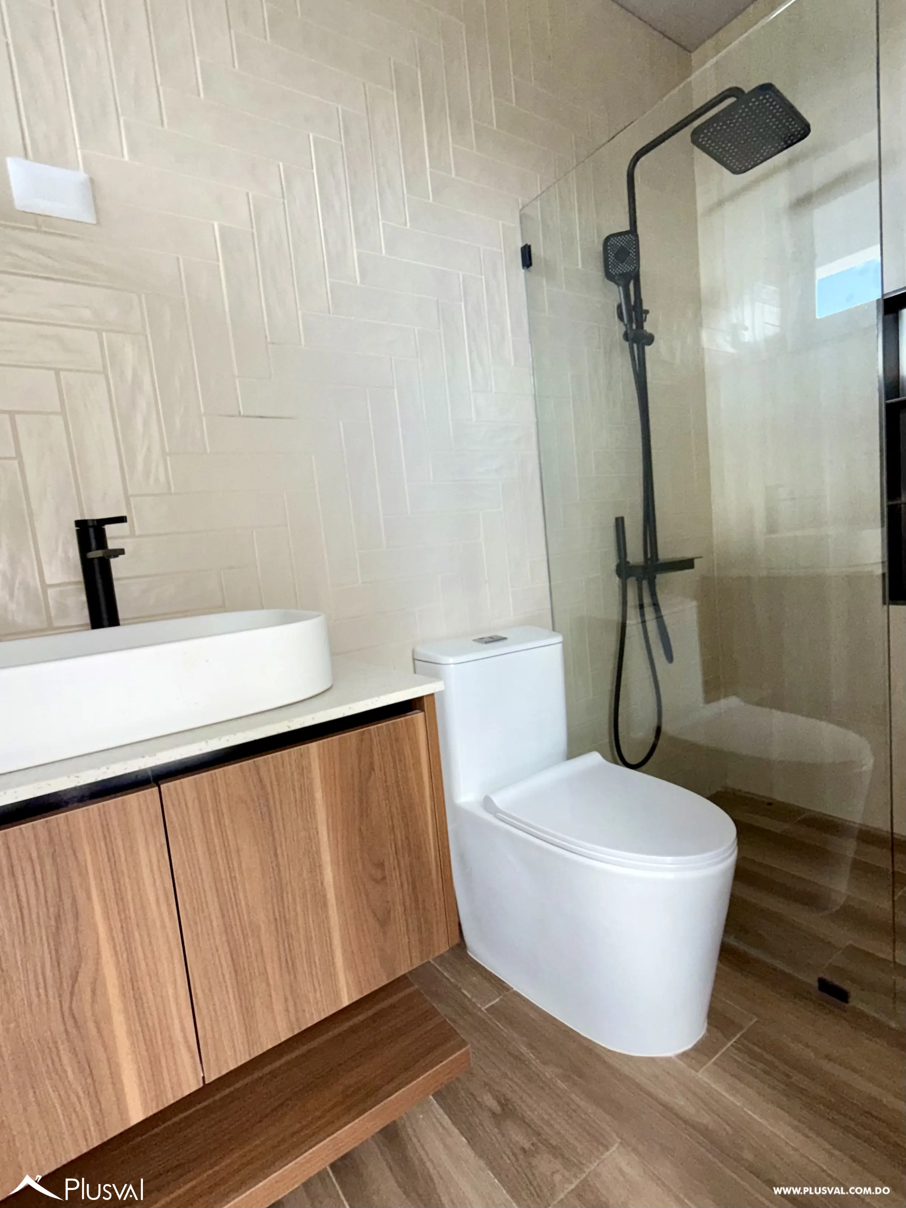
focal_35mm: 14
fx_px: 489
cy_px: 604
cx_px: 453
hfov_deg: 85.7
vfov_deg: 102.1
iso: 100
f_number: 2.2
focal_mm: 2.22
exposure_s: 1/121
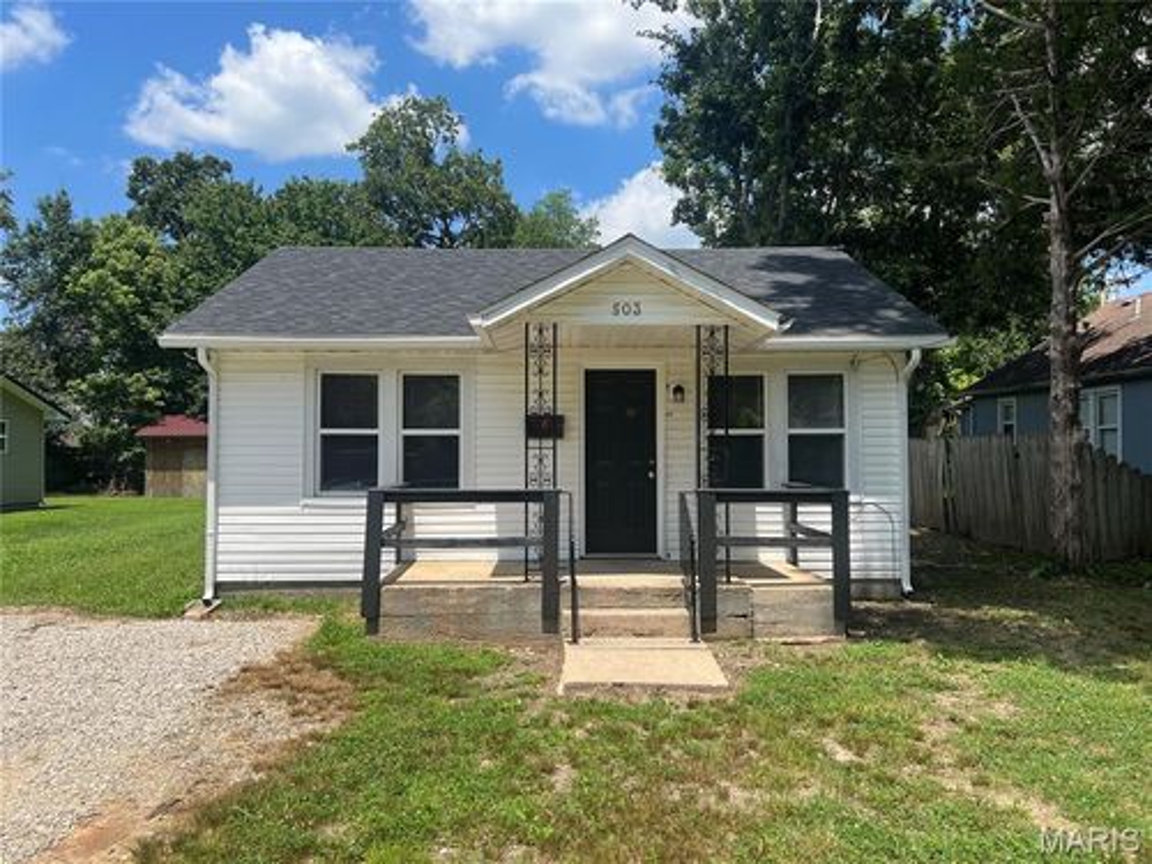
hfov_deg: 67.3
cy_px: 432
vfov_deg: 53.1
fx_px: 865
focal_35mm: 26
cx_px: 576
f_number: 1.5
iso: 50
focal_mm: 5.7
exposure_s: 1/3460
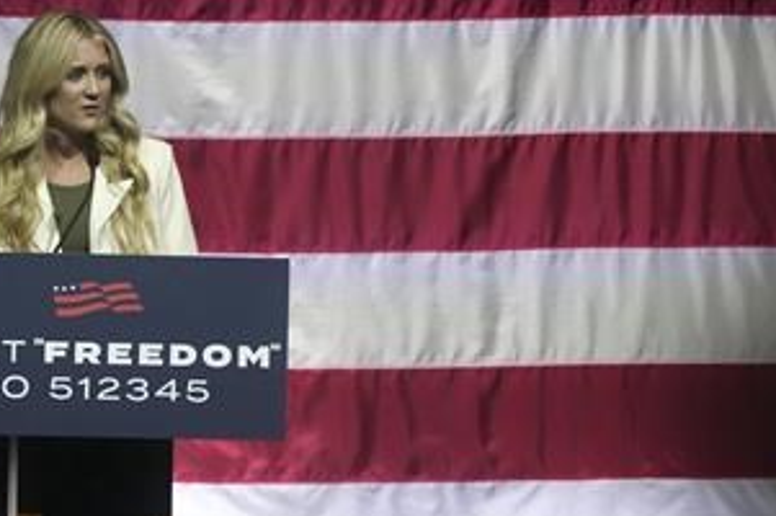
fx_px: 10615
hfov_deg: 4.2
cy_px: 350
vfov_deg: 2.8
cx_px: 95
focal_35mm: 493
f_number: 5.6
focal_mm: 228
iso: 6400
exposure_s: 1/1000
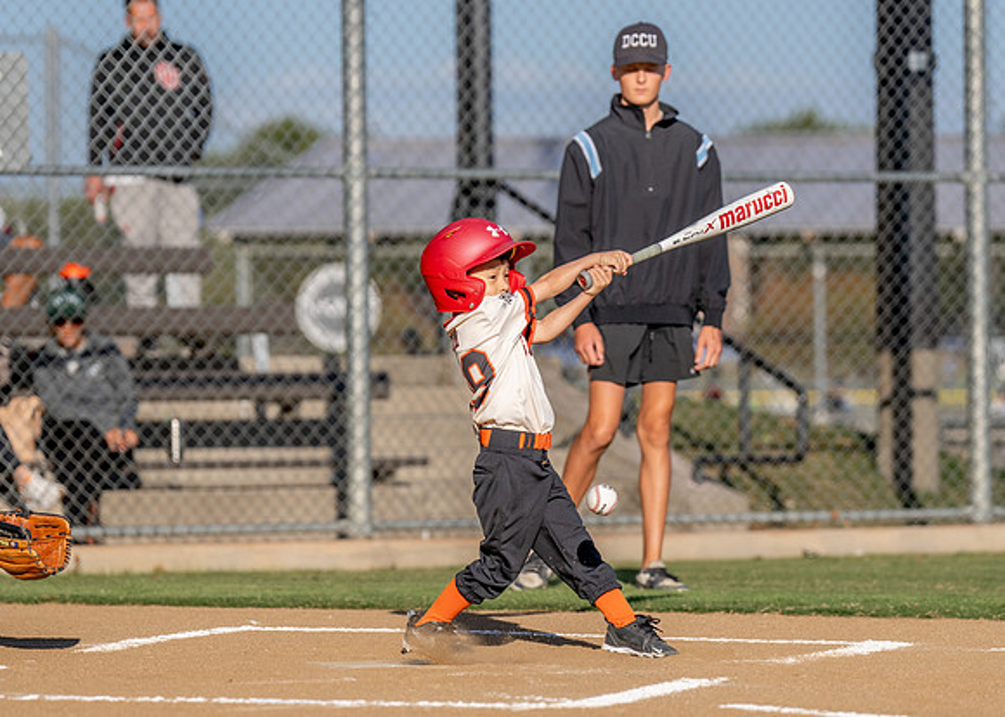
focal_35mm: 209
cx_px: 551
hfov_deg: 9.6
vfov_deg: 6.9
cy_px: 351
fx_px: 5955
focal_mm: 140
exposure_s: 1/2500
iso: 100
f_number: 2.8
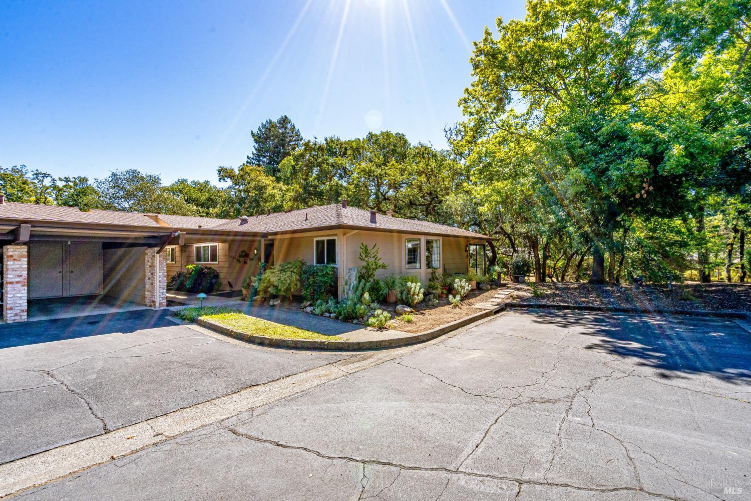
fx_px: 334
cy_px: 250
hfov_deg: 96.7
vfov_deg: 73.7
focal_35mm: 16
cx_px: 376
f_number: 11
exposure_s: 1/250
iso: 400
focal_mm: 16
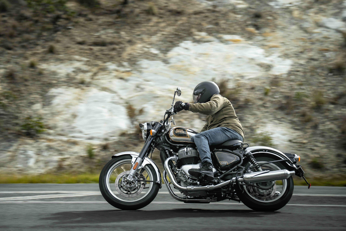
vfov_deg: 12.6
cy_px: 116
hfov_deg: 18.8
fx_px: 1048
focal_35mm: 109
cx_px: 172
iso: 400
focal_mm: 108
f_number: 4.5
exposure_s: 1/500
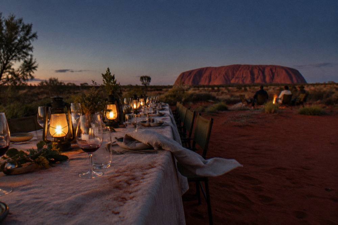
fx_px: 328
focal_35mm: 35
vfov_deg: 37.8
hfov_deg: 54.5
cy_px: 112
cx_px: 169
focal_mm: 35
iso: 6400
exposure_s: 1/125
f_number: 4.5
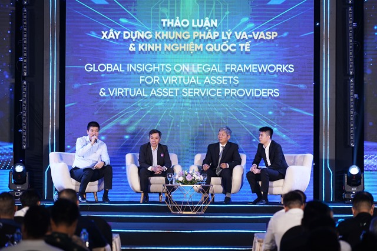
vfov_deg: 9.2
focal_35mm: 150
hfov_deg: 13.7
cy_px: 126
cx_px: 188
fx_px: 1571
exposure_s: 1/200
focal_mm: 150
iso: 1000
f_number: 3.5
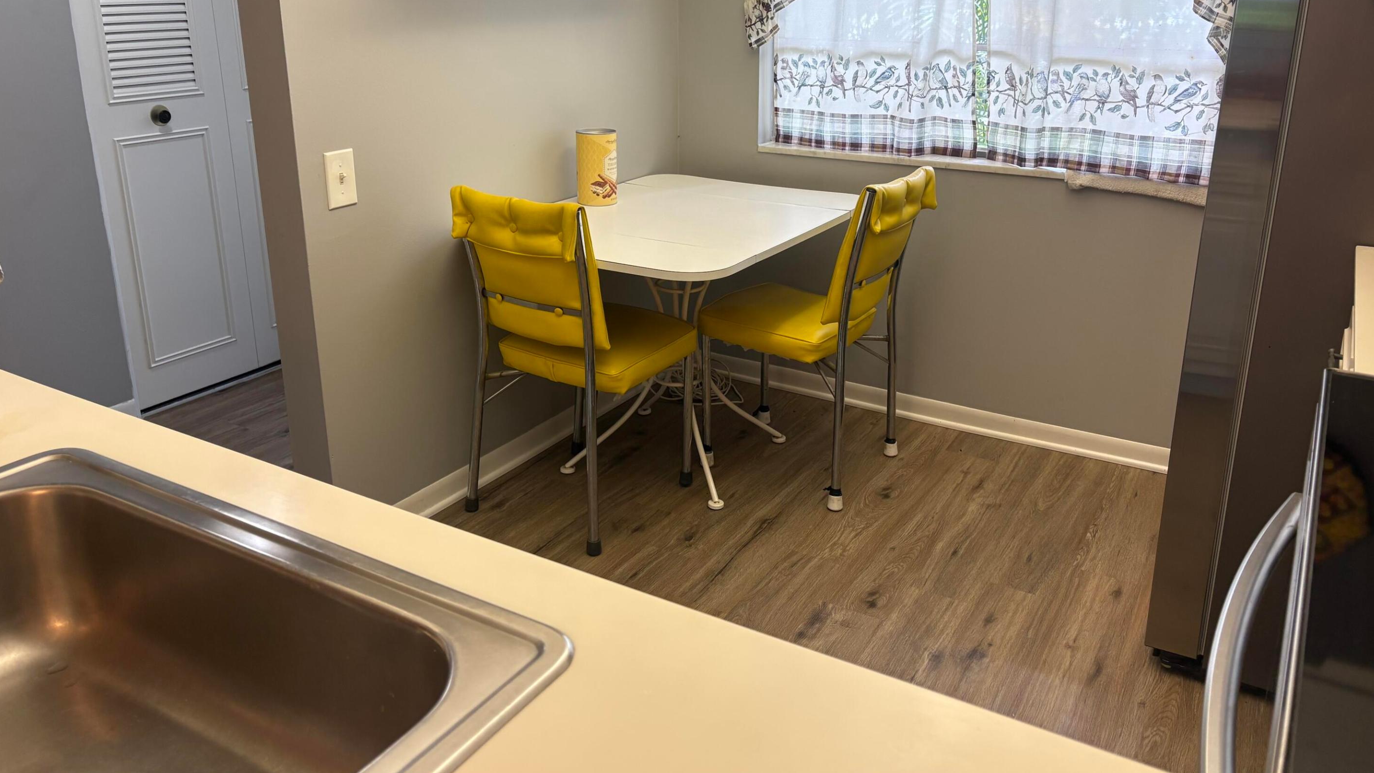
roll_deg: +0.6
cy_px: 275
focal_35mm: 29
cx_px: 678
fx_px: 1057
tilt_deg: -16.8
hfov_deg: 66.1
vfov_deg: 39.8
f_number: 1.6
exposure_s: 1/60
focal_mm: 5.96
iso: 80
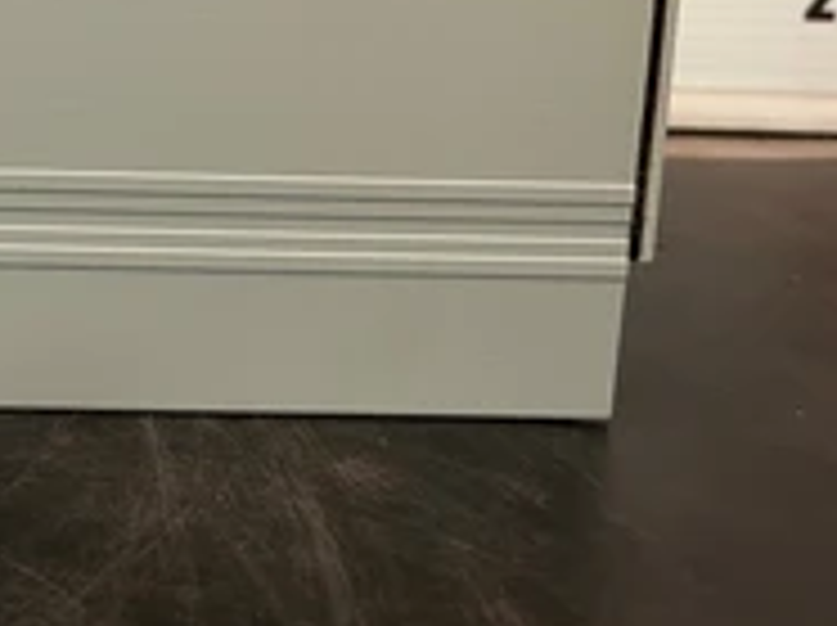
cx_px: -22
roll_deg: -1.5
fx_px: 1352
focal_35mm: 56
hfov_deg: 31.5
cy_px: -5
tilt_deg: -9.0
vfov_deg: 24.8
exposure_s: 1/59
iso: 200
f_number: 1.6
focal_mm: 5.1
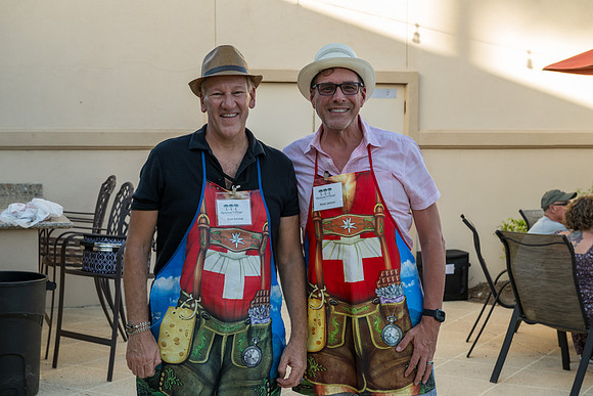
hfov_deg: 32.4
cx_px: 296
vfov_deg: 21.9
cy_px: 198
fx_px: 1021
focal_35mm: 62
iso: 720
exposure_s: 1/320
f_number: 7.1
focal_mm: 62
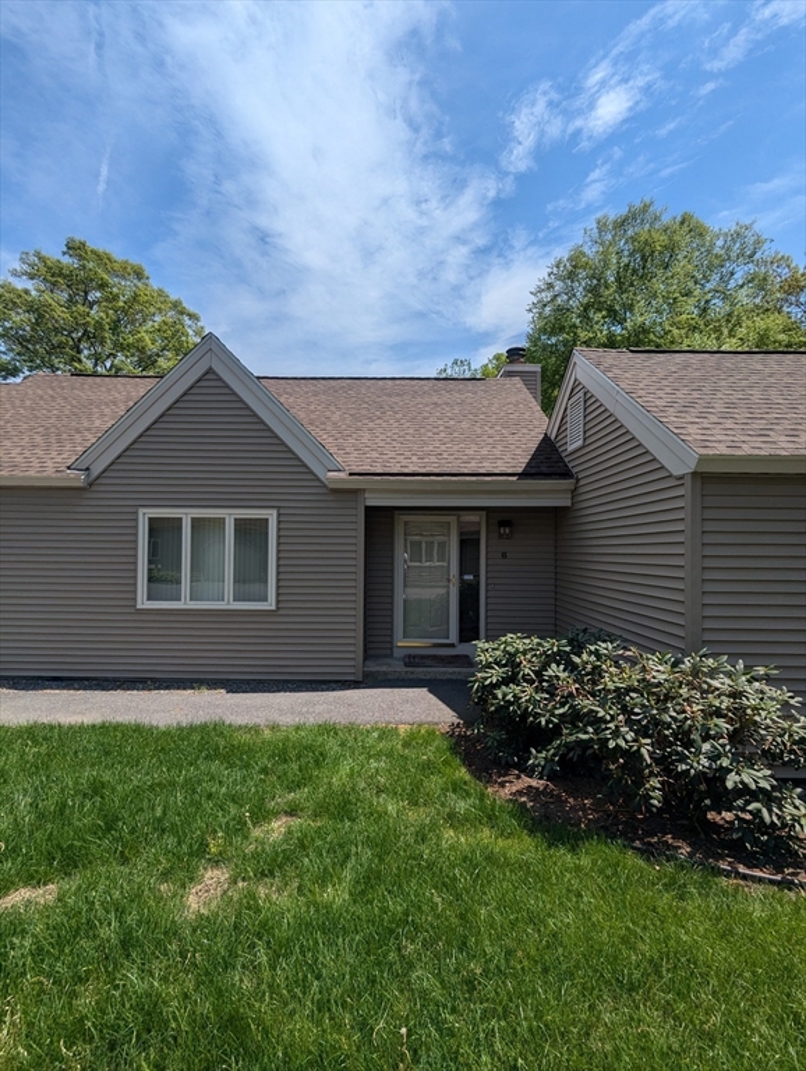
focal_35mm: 16
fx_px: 496
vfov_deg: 94.4
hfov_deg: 78.2
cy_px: 536
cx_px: 403
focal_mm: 2.35
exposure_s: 1/2119
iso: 50
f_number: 2.2
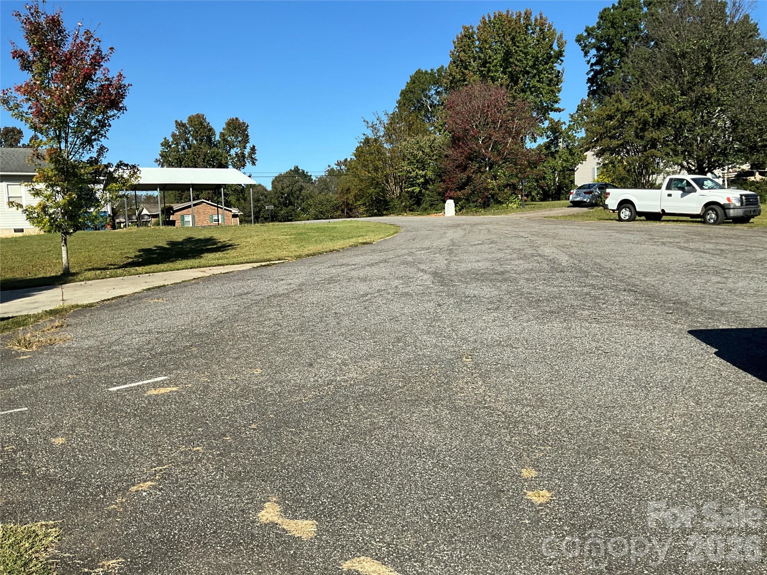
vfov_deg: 48.2
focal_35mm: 29
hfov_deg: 61.7
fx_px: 643
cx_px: 384
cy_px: 288
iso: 25
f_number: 1.8
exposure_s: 1/1195
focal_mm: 3
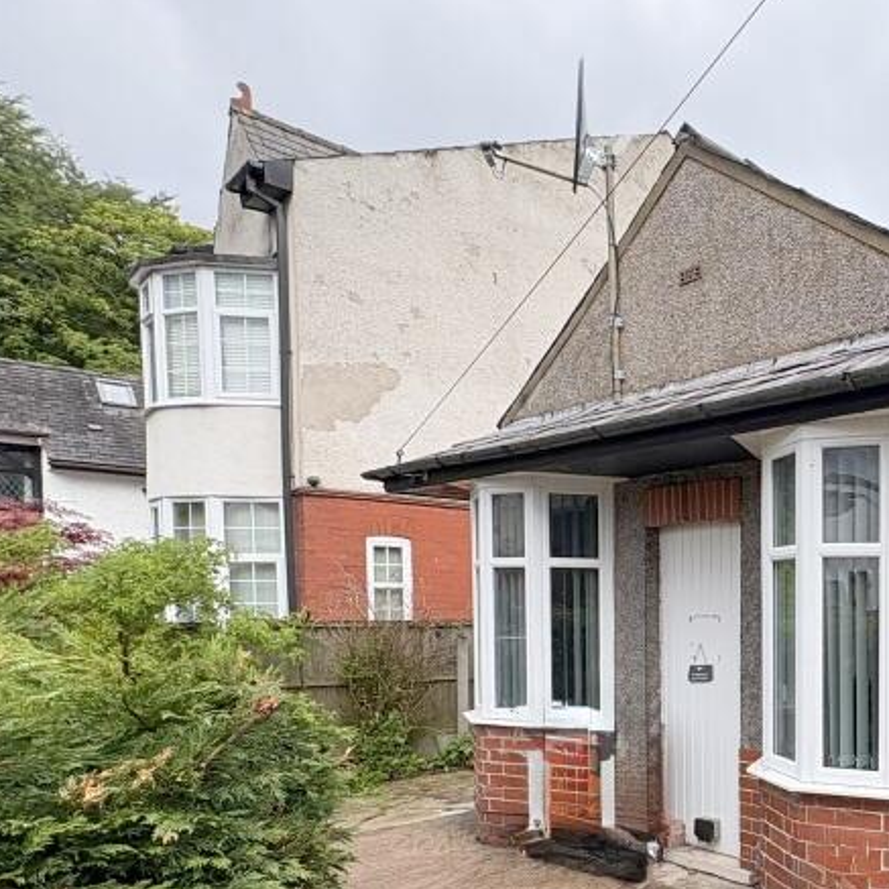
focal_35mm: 29
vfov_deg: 53.7
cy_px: 639
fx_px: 843
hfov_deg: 42.6
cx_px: 995
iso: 50
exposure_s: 1/525
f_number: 2.2
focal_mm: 2.22
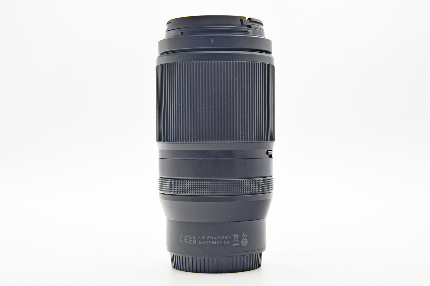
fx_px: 788
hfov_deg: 30.5
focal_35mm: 66
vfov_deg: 20.6
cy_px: 143
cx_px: 215
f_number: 8
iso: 1250
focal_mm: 44
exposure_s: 1/125
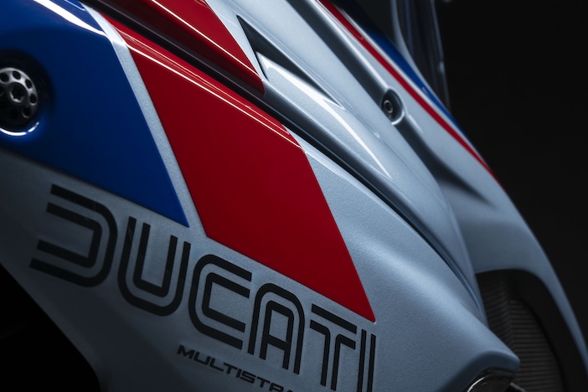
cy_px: 286
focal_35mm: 94
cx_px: 240
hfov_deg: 21.7
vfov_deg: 14.5
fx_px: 1535
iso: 100
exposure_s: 1/125
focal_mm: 55
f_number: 11
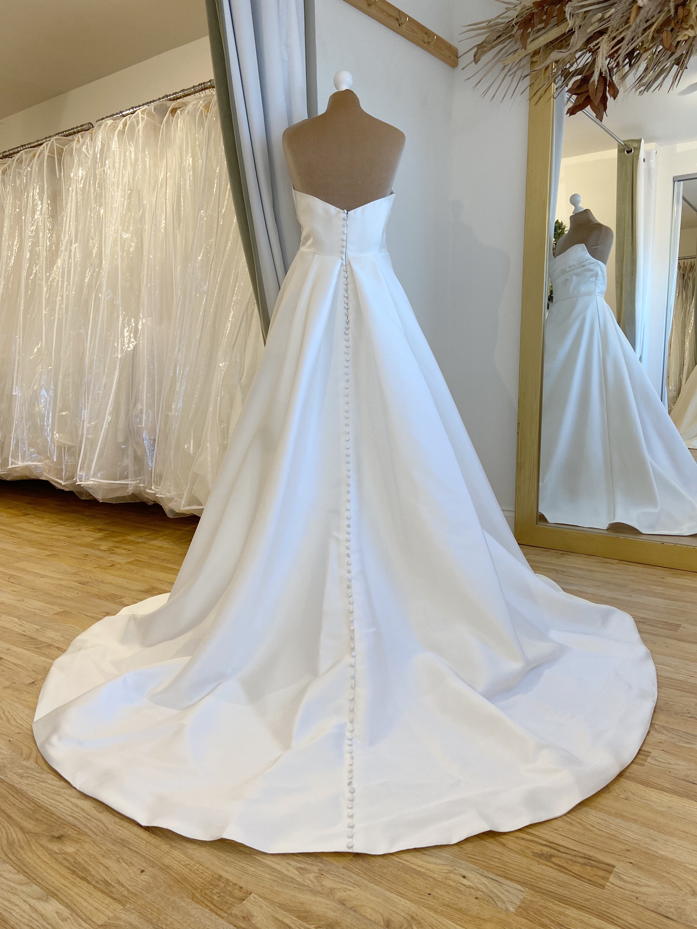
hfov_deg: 53.1
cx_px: 348
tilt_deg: -7.5
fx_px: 698
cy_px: 464
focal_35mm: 26
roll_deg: +1.8
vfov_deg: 67.3
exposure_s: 1/100
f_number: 1.8
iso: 100
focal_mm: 4.25
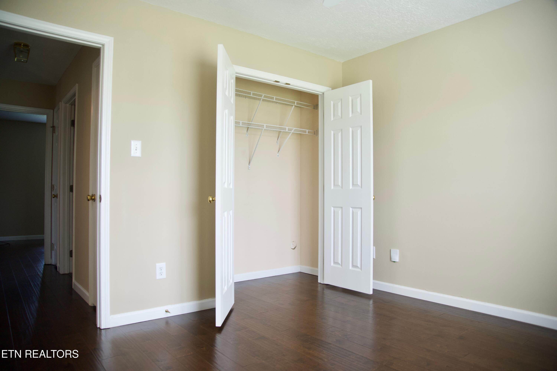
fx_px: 371
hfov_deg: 73.7
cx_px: 278
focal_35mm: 24
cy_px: 186
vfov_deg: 53.2
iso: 800
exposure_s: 1/125
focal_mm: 24
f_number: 4
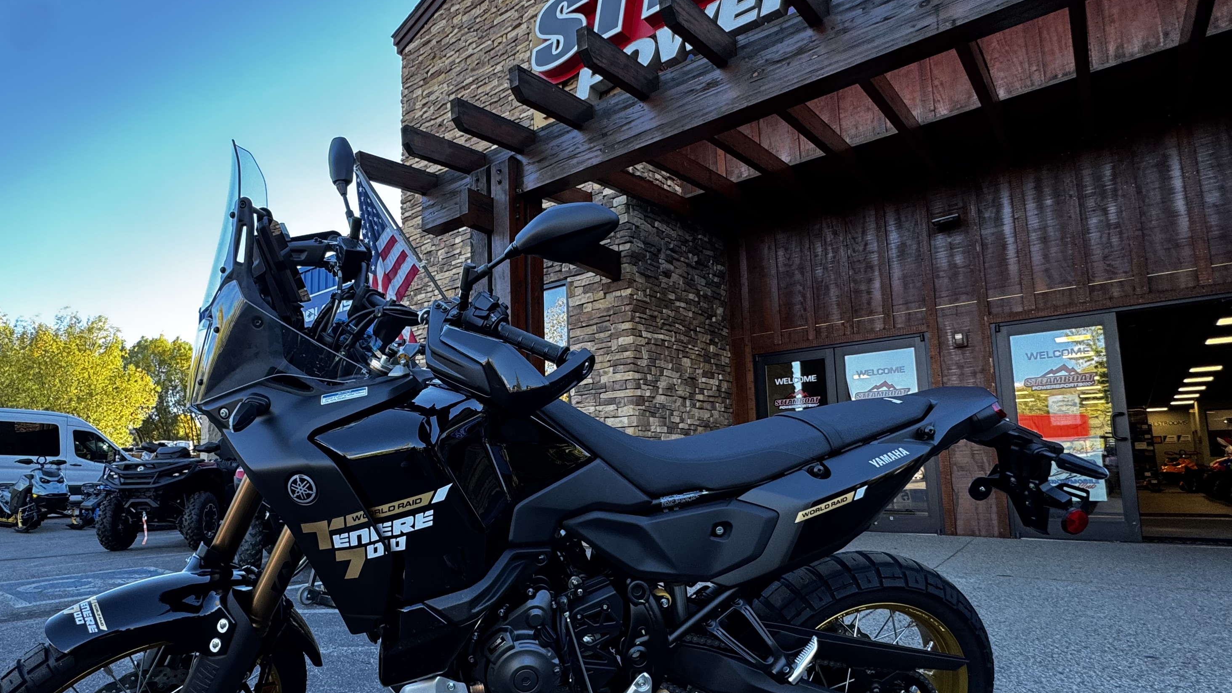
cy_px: 402
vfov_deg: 53.4
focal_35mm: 21
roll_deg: +0.8
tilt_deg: +5.4
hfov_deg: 82.7
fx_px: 686
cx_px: 485
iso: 80
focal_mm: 2.22
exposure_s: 1/99
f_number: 2.2
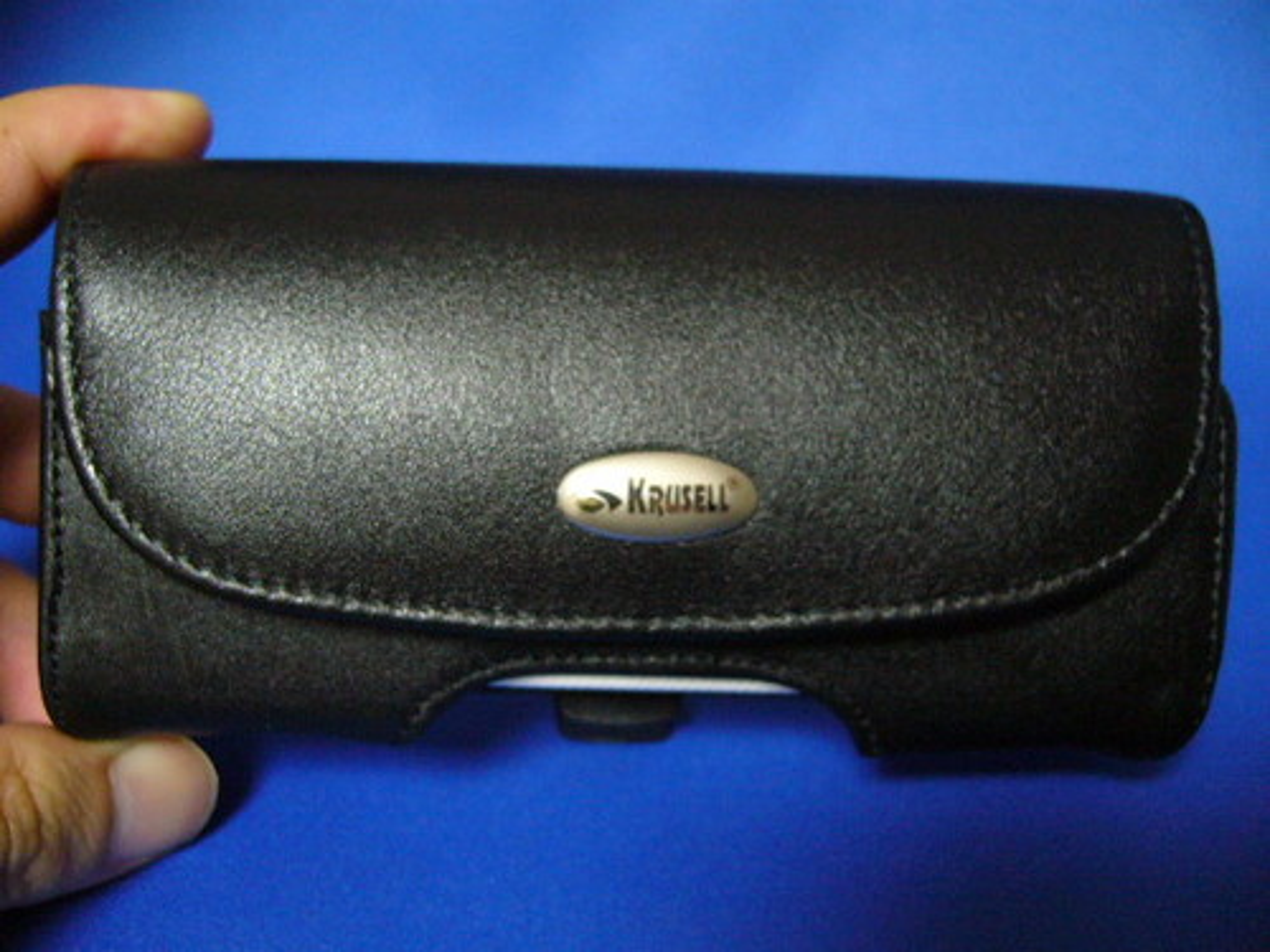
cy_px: 476
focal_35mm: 35
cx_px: 635
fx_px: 1284
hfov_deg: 52.6
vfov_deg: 40.7
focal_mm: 5.8
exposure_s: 1/8
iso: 200
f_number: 2.8
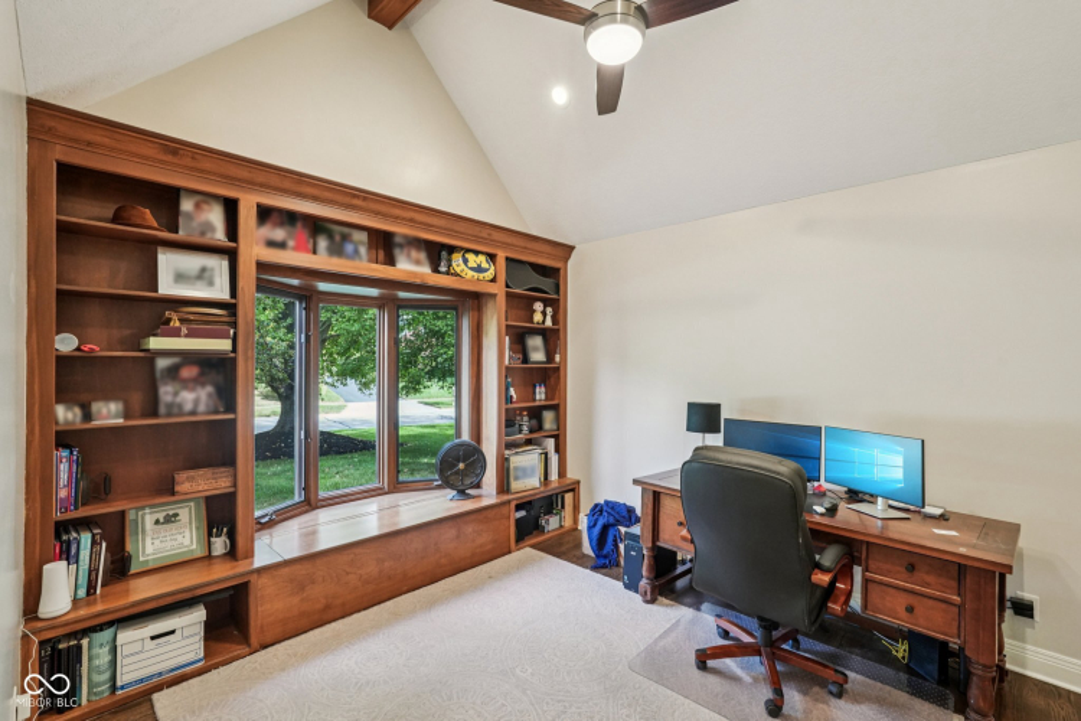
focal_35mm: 16
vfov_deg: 73.7
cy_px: 360
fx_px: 480
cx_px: 540
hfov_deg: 96.7
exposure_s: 1/30
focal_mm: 16
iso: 1600
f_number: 8
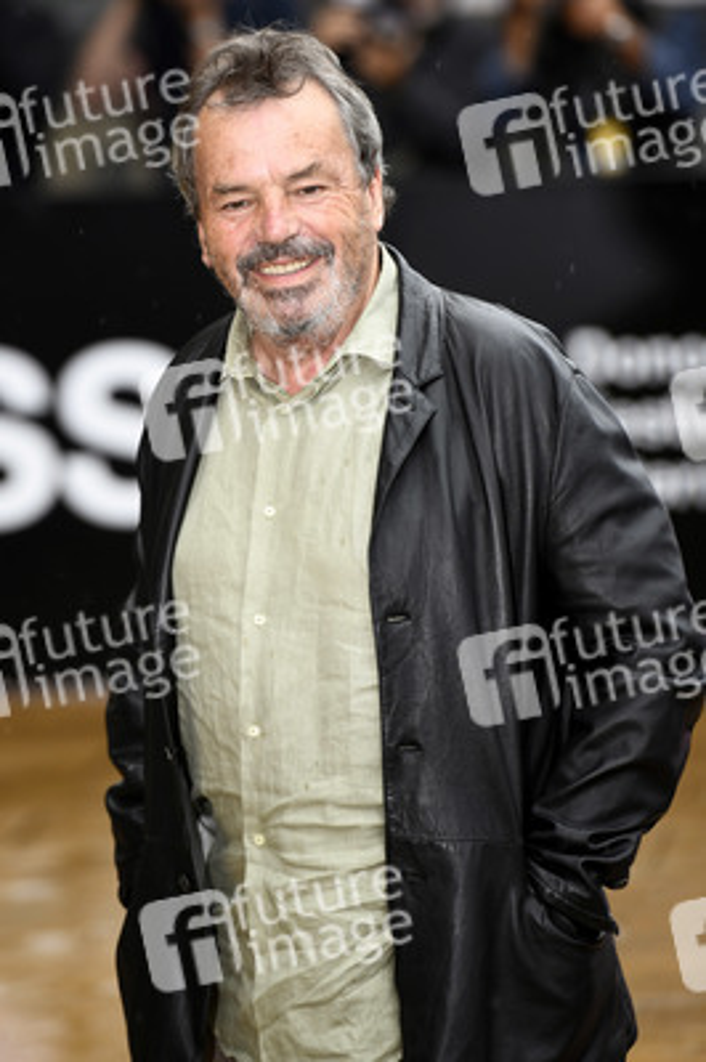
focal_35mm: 200
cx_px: 353
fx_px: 5893
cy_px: 531
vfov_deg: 10.3
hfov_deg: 6.9
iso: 640
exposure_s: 1/640
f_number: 4
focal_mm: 200
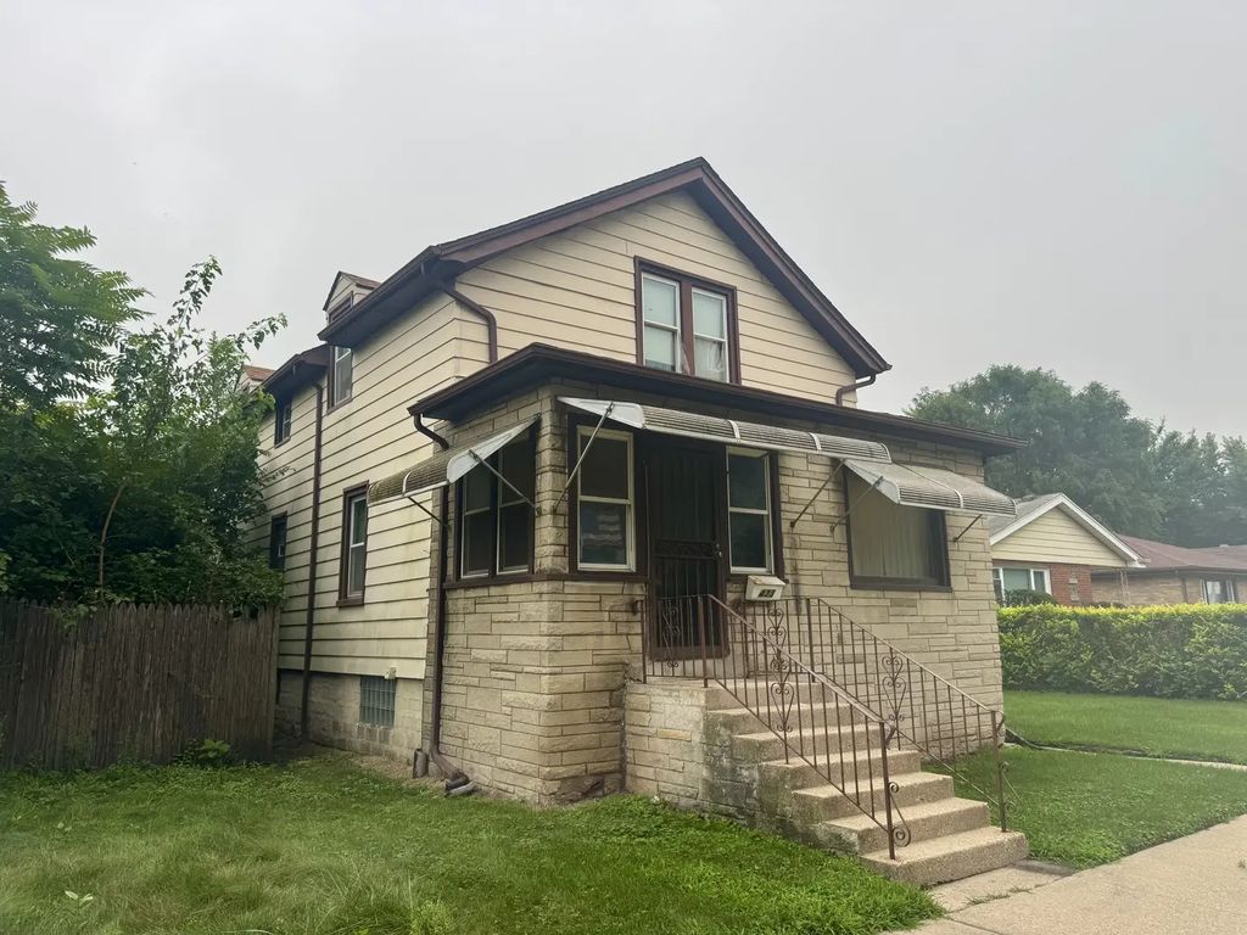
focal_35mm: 24
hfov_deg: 71.6
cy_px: 468
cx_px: 624
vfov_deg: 56.8
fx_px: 865
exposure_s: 1/121
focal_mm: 6.76
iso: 80
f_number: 1.78
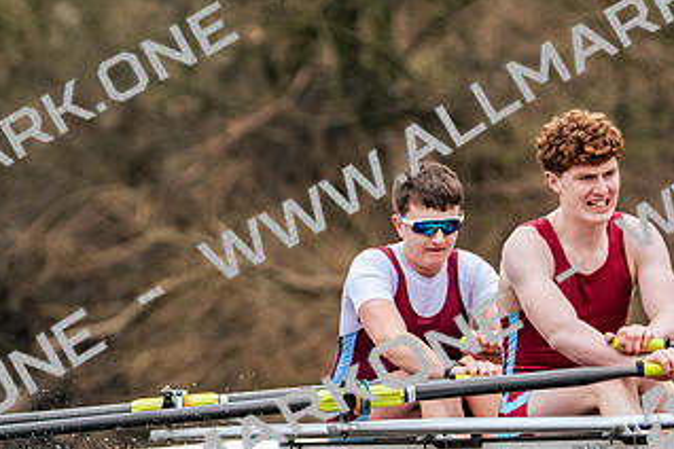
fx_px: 15314
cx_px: 460
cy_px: 285
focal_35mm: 818
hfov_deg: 2.5
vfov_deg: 1.7
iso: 5000
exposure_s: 1/2000
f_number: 6.3
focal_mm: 448
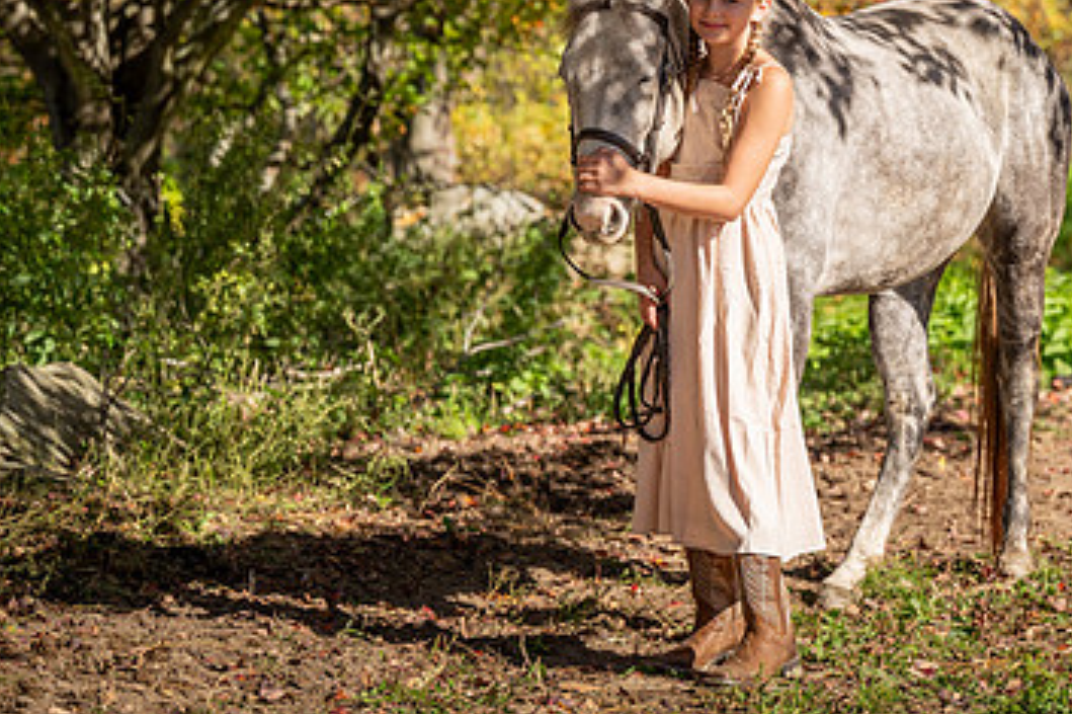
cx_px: 662
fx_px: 4405
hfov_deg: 13.9
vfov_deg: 9.2
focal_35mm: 148
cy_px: 167
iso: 100
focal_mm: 90
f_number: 4
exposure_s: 1/1600
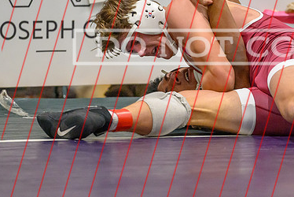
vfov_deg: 3.4
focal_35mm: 405
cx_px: 203
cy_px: 59
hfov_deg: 5.1
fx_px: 3310
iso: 5600
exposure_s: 1/800
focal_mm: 200
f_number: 2.8
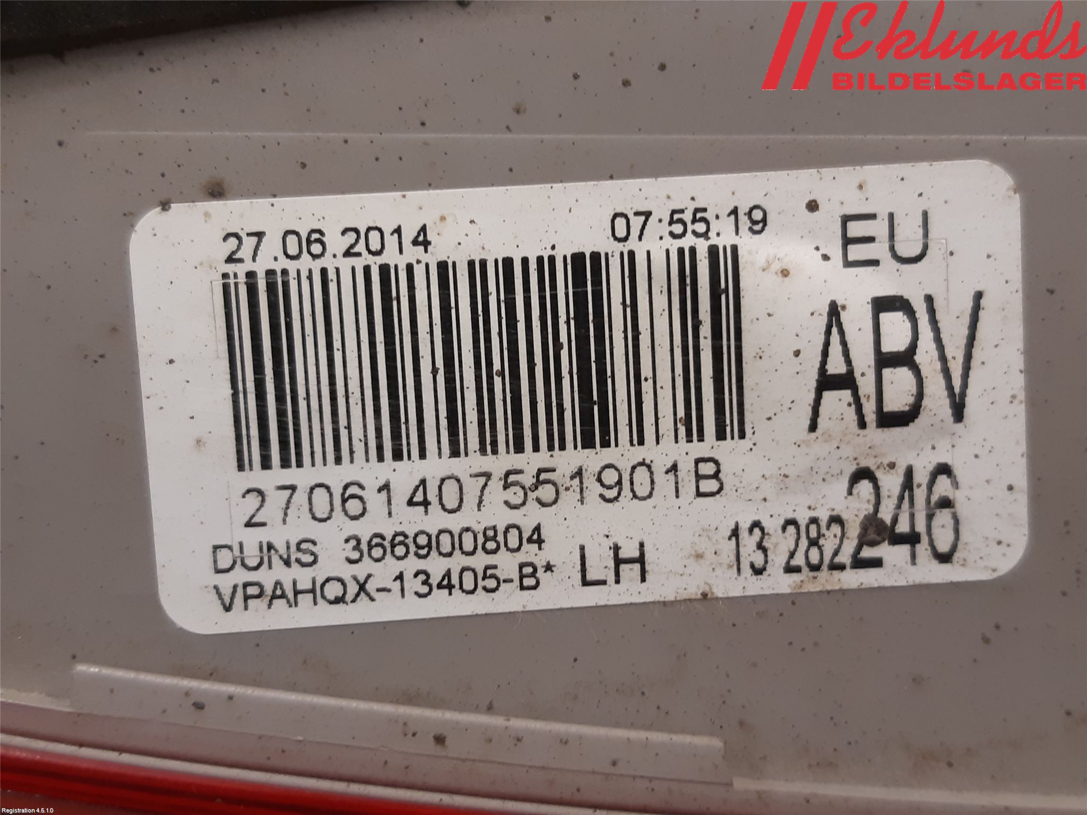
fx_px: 816
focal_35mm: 26
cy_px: 408
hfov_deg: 67.3
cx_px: 544
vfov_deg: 53.1
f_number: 1.7
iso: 125
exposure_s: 1/50
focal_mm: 3.93
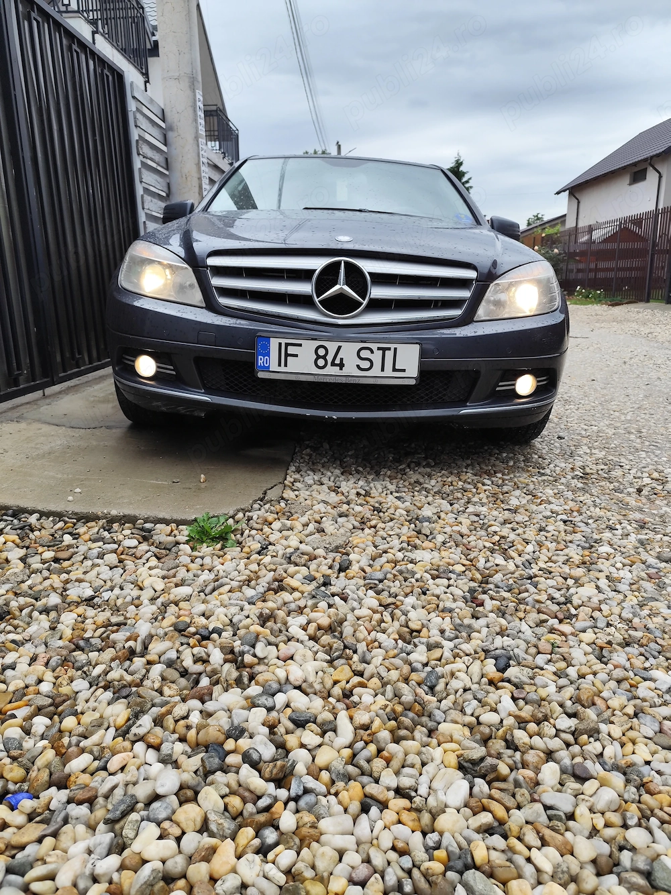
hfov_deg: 58.9
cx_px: 336
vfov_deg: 73.9
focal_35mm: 23
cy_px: 448
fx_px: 595
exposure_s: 1/310
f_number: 1.65
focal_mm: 6.19
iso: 50
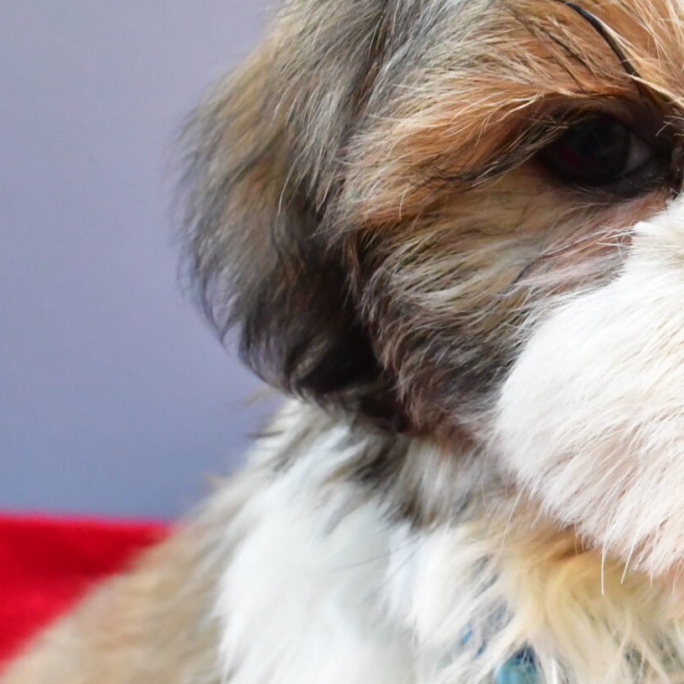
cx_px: 617
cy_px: 485
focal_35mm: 112
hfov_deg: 15.4
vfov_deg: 15.5
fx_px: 2504
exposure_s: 1/320
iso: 5000
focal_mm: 28
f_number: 10
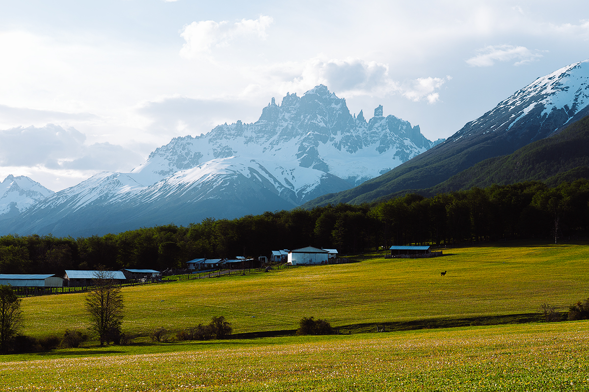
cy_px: 196
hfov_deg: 31.9
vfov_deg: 21.6
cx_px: 294
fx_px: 1031
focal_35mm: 63
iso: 400
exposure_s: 1/800
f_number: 8
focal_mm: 63
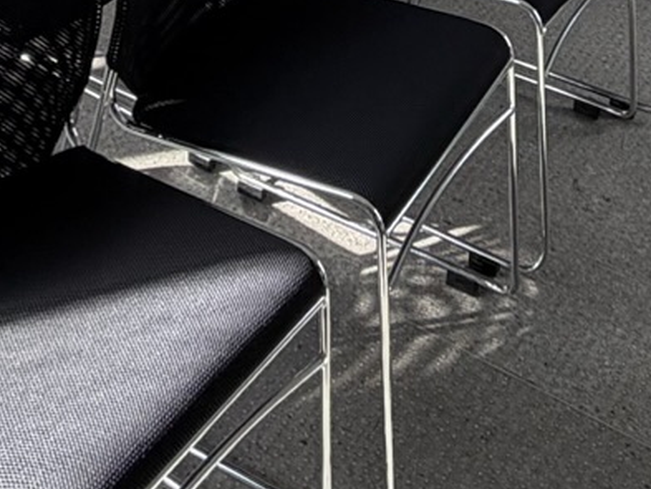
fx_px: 1373
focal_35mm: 73
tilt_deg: -5.5
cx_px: 439
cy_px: -658
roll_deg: -3.4
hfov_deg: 26.5
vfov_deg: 14.3
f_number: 2.2
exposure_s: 1/121
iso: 50
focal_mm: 2.22
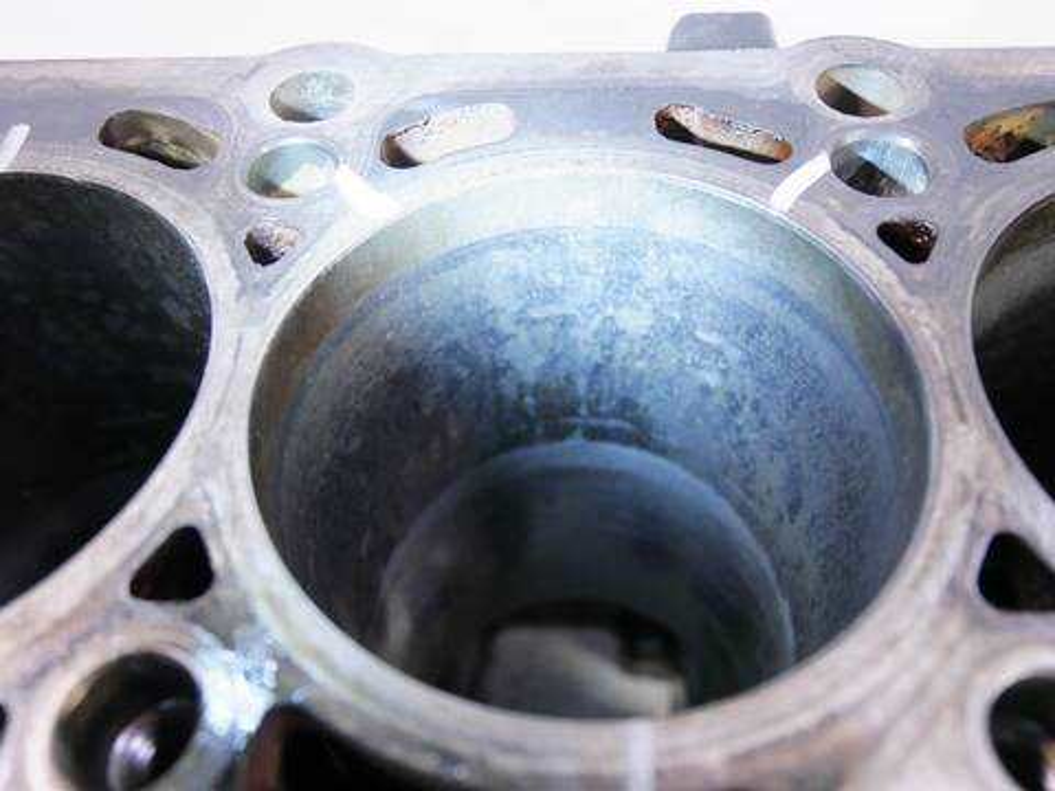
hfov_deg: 60.0
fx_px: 914
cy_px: 396
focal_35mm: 30
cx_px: 528
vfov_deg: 46.8
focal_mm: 15
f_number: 3.7
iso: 640
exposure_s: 1/60
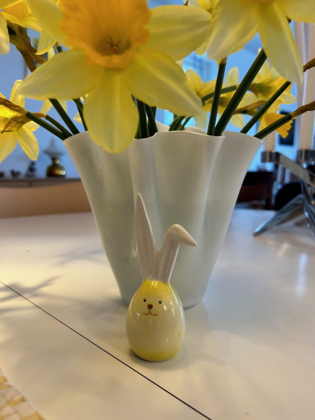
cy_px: 210
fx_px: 315
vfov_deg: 67.3
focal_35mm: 26
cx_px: 158
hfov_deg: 53.1
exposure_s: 1/50
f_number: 1.5
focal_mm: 5.7
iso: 80
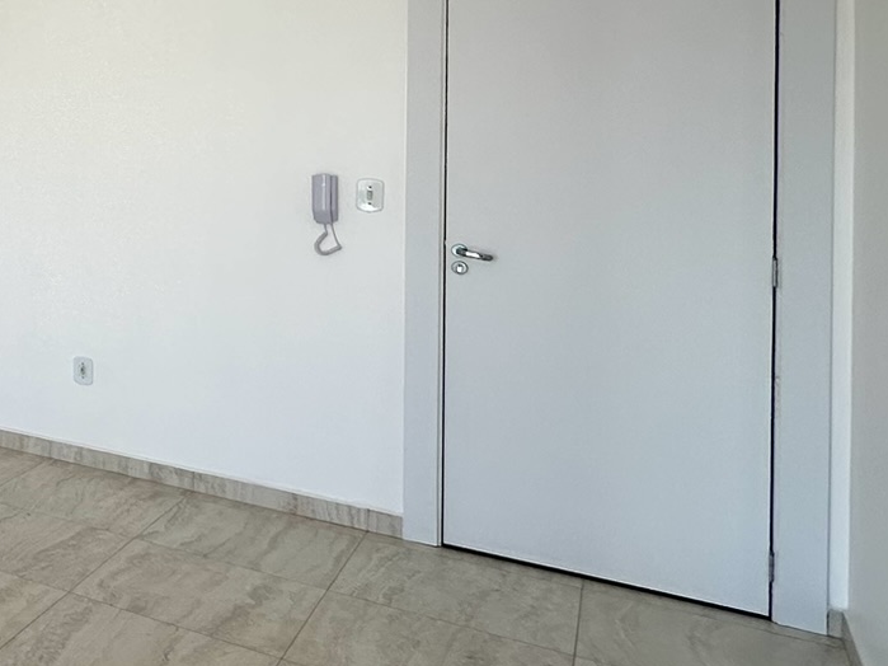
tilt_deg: +0.6
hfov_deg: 31.1
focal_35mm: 41
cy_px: 132
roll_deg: +0.0
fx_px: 1052
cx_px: -354
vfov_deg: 34.1
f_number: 2.2
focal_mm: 2.22
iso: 40
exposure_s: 1/284
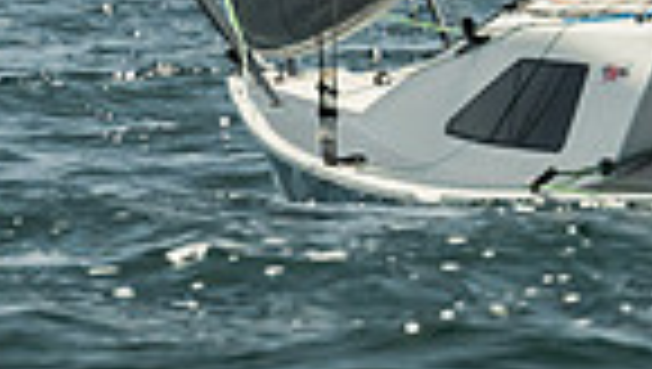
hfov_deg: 1.4
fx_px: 26053
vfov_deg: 0.8
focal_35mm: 1505
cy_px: -479
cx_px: 701
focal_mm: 200
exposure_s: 1/1600
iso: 320
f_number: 6.3
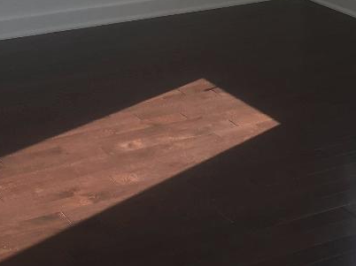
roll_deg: +0.7
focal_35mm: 104
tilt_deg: -3.4
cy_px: -165
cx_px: 244
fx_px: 1069
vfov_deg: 13.2
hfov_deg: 18.8
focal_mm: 4.15
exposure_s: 1/153
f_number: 2.2
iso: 25
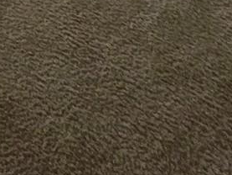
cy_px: -300
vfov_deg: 12.5
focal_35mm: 75
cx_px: -142
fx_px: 503
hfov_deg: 20.9
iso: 125
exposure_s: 1/77.4
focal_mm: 2.2
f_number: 2.2
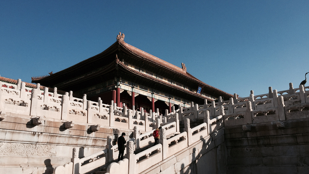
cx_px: 154
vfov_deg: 36.6
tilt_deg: +13.9
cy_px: 102
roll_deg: +0.5
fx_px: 262
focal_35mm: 32
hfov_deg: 61.0
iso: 32
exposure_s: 1/3968
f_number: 2.2
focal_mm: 4.15
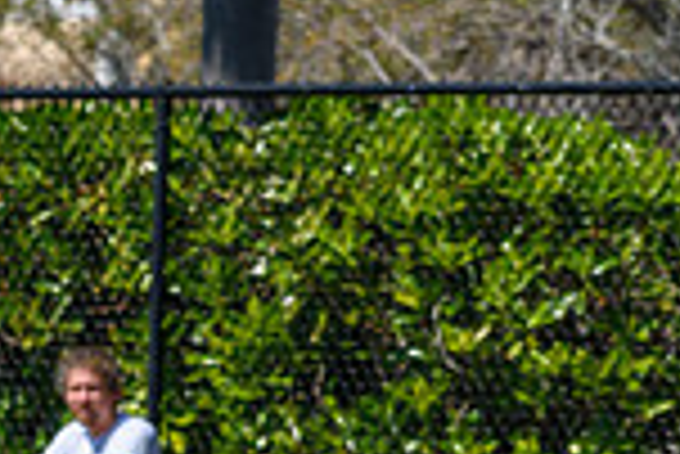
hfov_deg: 4.1
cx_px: -581
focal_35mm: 495
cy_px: 447
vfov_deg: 2.8
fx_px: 9359
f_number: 8
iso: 200
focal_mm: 86
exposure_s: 1/1000
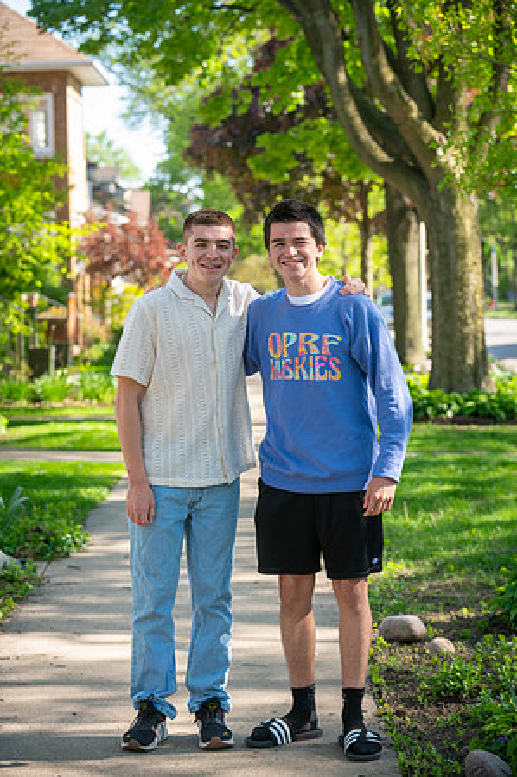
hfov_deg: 15.2
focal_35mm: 90
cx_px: 258
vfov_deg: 22.6
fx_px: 1943
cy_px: 388
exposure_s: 1/200
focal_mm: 90
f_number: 4
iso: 250
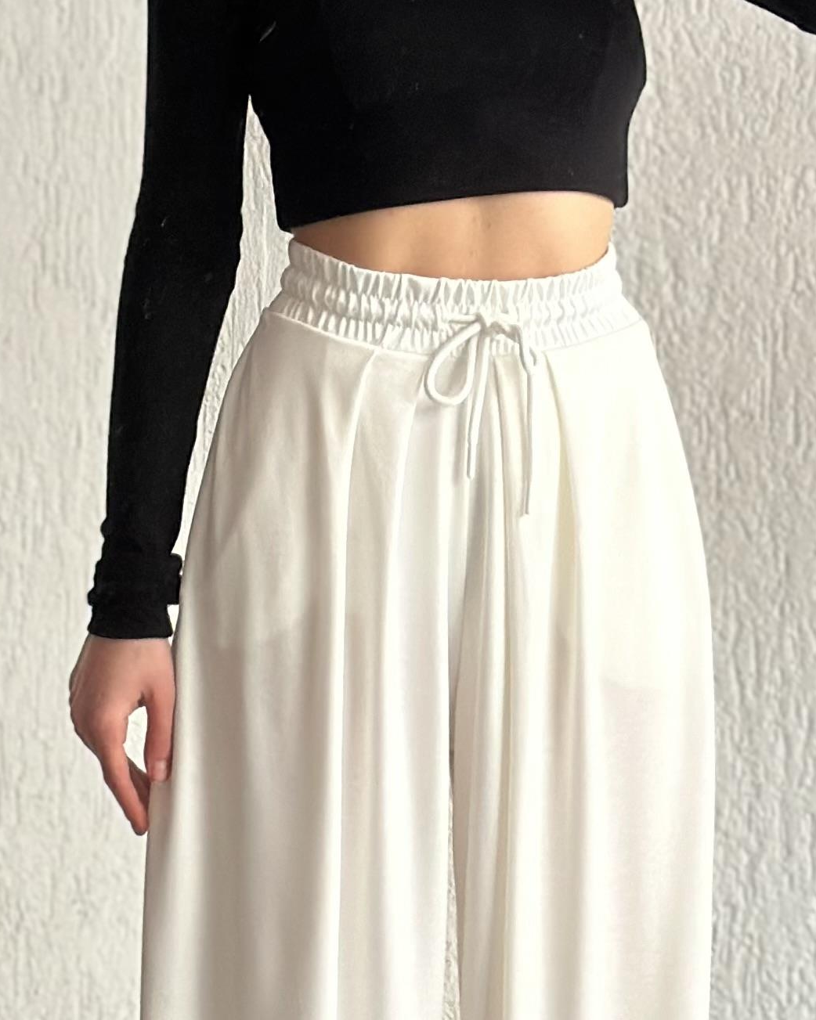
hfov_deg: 10.6
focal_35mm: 145
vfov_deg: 13.3
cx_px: 360
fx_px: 4378
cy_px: 438
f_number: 1.78
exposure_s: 1/63
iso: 125
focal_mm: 6.86
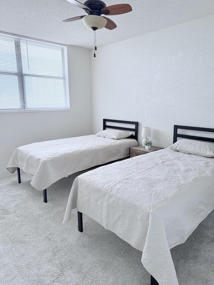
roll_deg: +0.4
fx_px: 198
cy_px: 142
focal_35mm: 24
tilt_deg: -11.7
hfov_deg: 56.8
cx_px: 107
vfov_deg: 71.6
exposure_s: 1/176
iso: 200
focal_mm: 6.76
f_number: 1.78
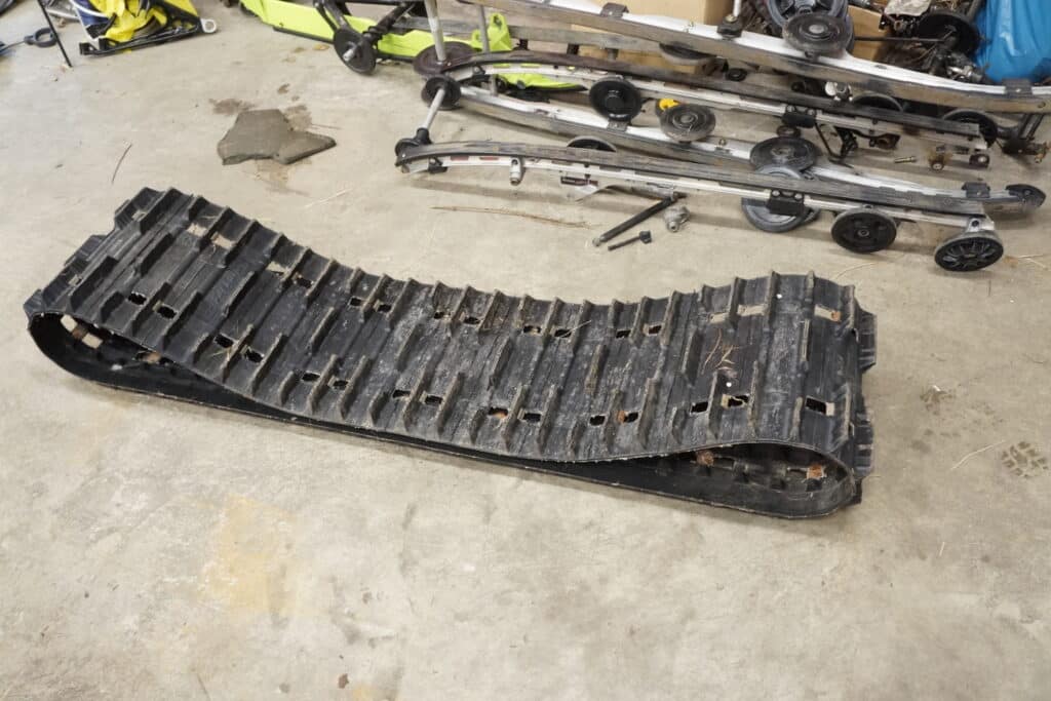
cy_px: 350
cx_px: 526
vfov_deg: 45.7
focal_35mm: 28
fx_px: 832
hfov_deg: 64.5
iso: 2500
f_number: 5
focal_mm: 19
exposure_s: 1/60
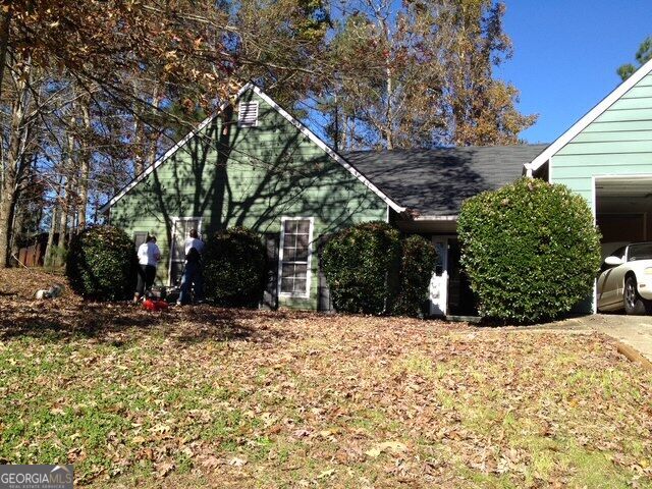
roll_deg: -1.0
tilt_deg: +8.2
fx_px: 659
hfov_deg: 52.6
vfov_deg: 40.7
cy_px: 244
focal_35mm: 35
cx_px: 326
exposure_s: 1/824
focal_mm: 4.28
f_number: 2.4
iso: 50
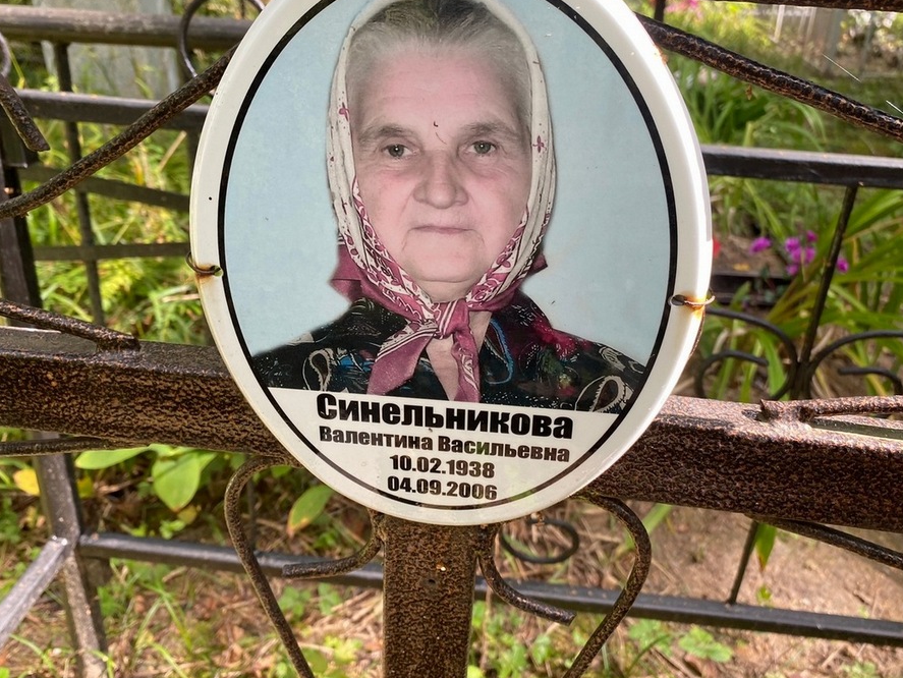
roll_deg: -1.2
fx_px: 783
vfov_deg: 46.7
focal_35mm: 30
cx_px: 440
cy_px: 295
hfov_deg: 59.9
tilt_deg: -27.4
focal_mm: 4.25
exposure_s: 1/141
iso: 32
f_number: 1.8
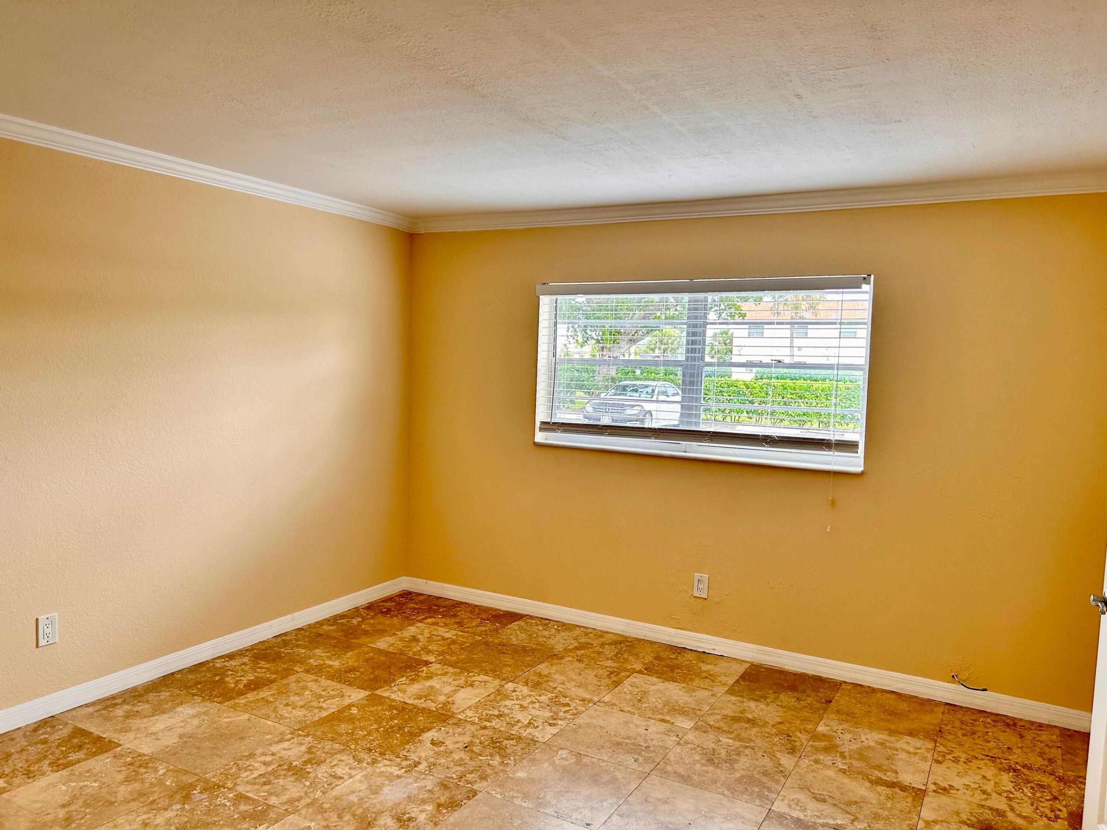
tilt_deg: -3.7
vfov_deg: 53.1
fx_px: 831
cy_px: 415
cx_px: 554
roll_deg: -1.3
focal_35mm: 26
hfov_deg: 67.3
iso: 64
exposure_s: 1/121
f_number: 1.5
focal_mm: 5.7
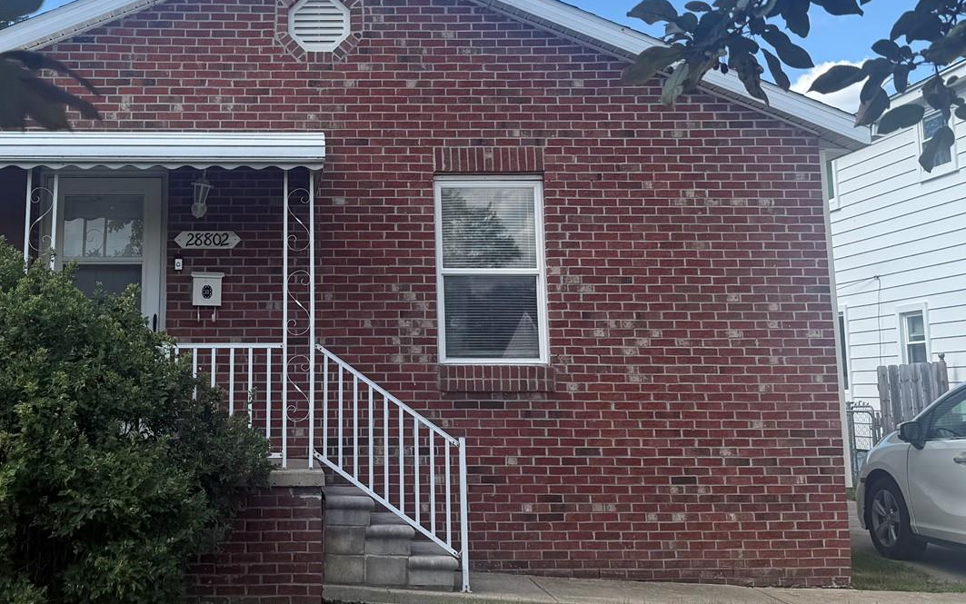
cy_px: 153
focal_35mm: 49
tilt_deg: +10.7
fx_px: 1290
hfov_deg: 40.4
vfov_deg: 26.0
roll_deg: +0.4
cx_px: 298
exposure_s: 1/2611
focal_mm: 6.76
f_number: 1.78
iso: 80
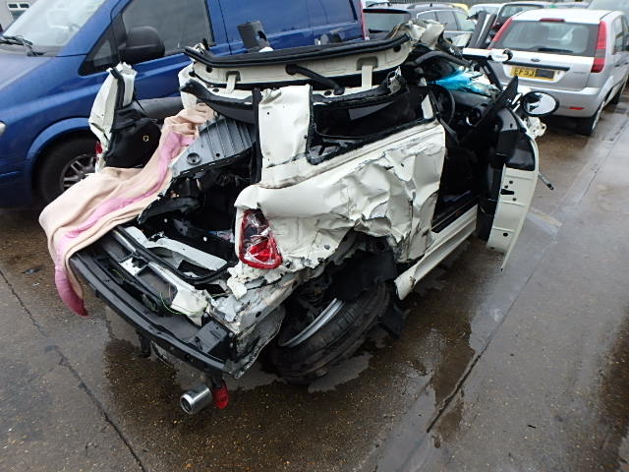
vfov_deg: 63.4
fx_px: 382
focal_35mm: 21
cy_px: 236
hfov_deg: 79.0
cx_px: 314
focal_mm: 3.7
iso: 125
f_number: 3.5
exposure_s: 1/250
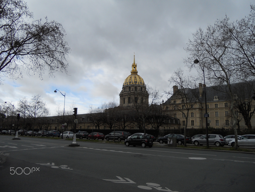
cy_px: 96
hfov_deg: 65.3
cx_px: 128
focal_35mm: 27
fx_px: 199
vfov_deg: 51.4
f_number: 3.2
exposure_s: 1/1250
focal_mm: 4.9
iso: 80
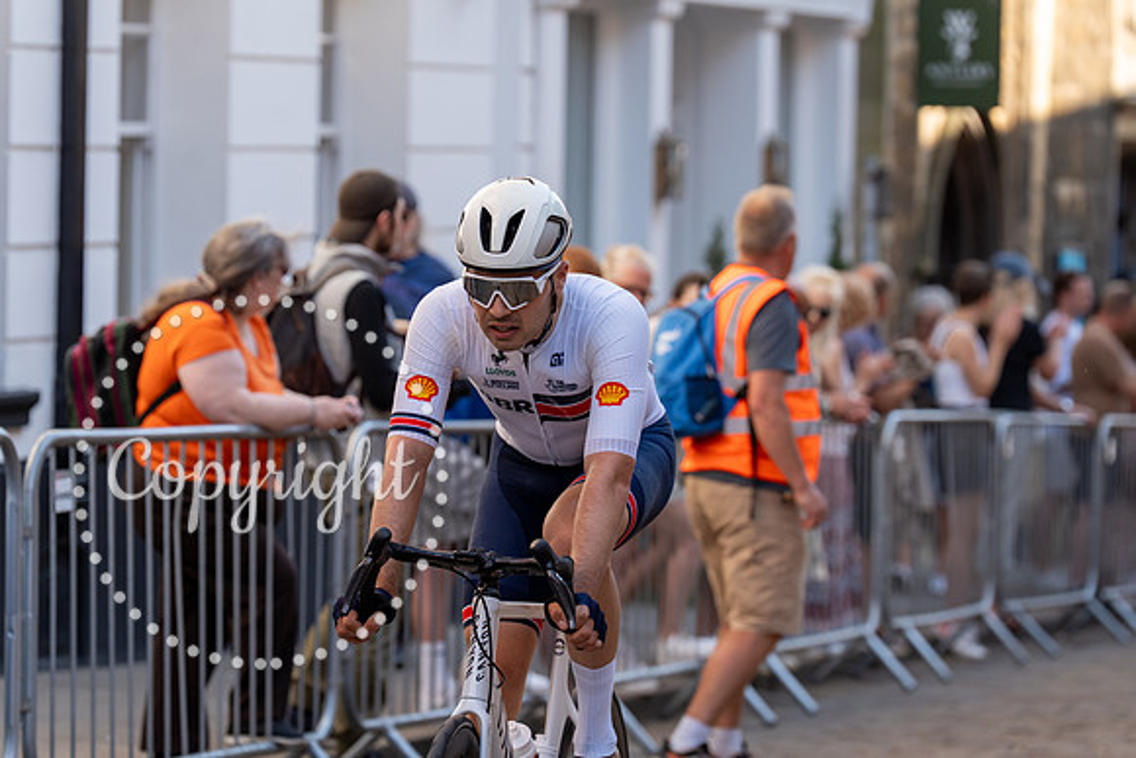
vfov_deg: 8.6
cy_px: 379
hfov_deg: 12.9
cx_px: 568
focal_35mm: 159
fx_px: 5018
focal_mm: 159
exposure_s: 1/1000
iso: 500
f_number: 4
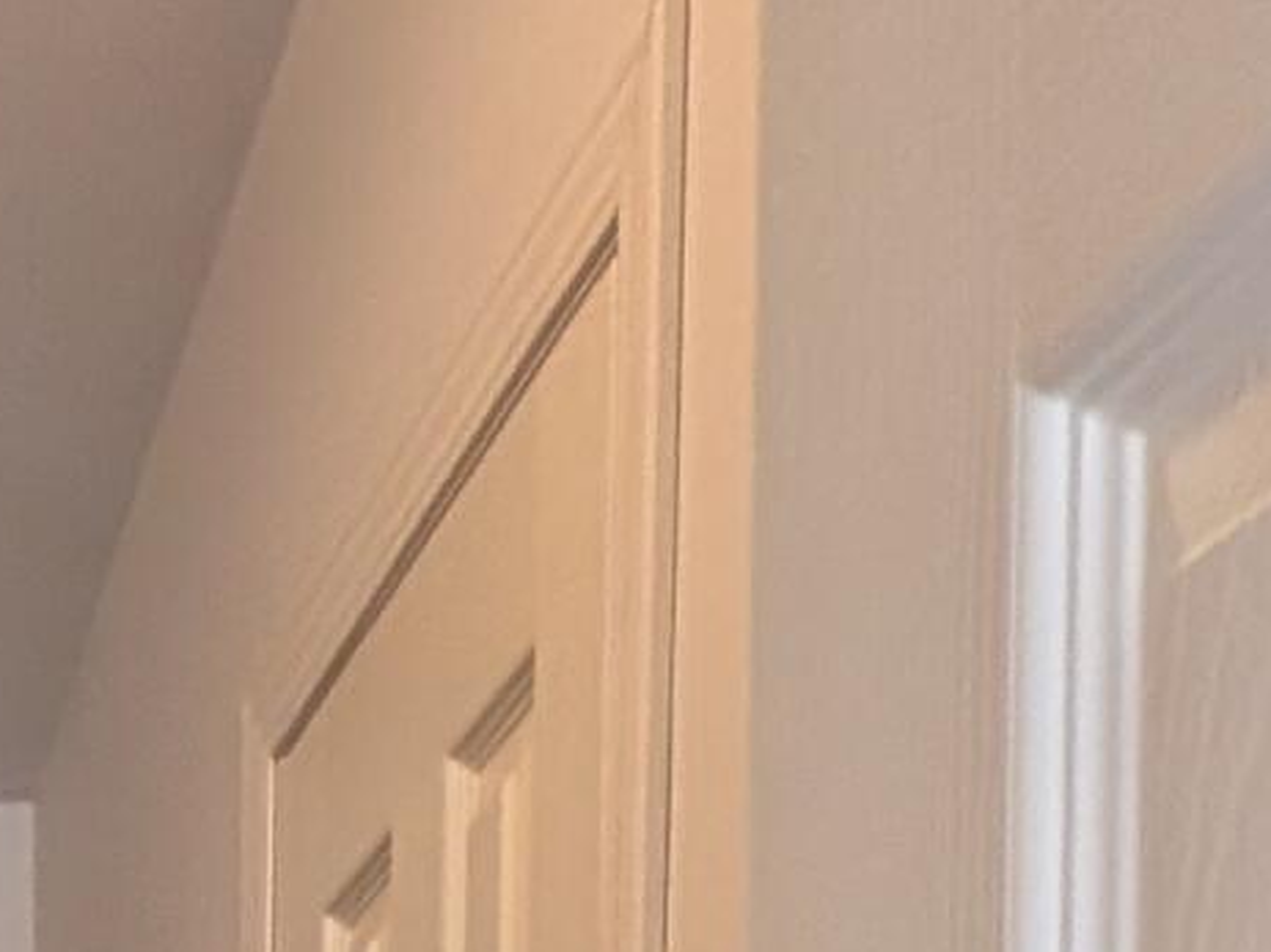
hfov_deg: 13.8
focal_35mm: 104
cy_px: 2055
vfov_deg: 12.2
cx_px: -1725
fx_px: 3817
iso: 203
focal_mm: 2.22
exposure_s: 1/40
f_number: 2.2
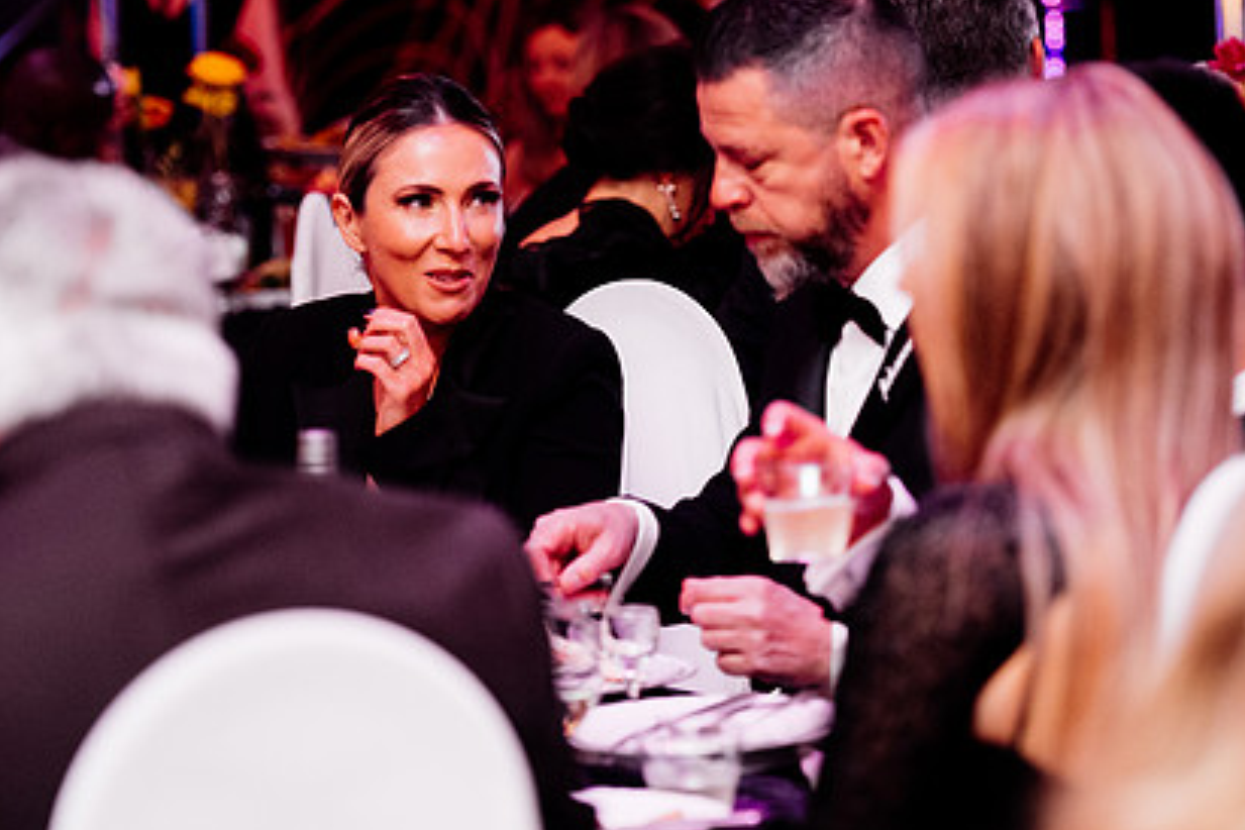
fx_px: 4980
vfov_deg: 9.5
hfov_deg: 14.3
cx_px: 630
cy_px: 320
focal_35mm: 144
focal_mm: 102
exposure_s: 1/200
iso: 3200
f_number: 2.8
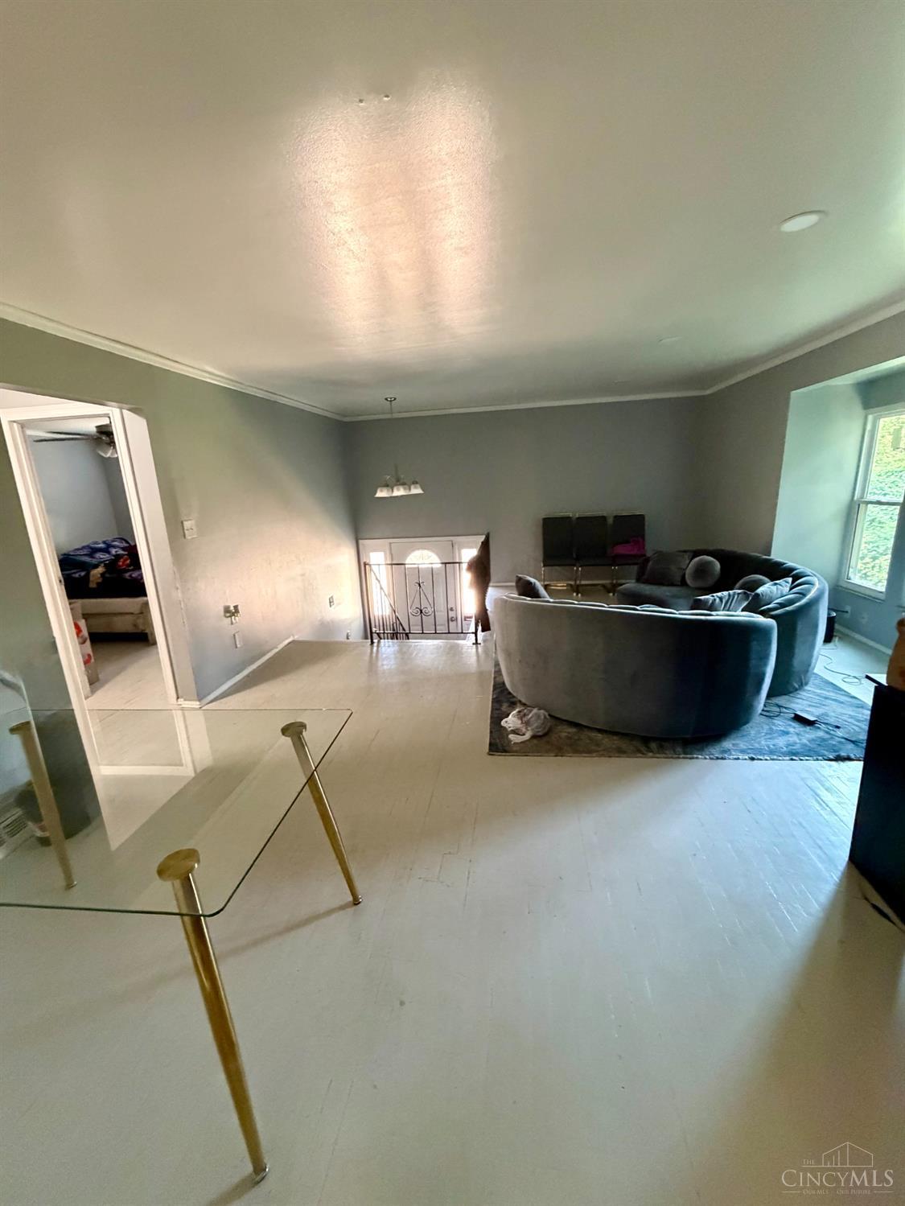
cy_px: 603
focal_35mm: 14
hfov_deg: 85.7
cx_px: 452
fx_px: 488
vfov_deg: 102.0
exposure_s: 1/60
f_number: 2.2
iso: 800
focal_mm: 2.22
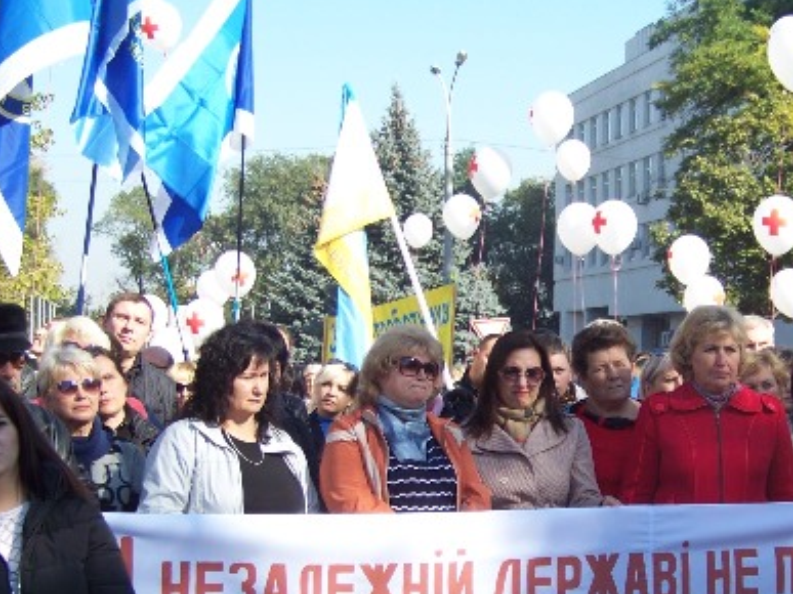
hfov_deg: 21.3
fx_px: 2084
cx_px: 631
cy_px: 442
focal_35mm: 91
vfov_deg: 16.2
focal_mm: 9.36
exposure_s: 1/500
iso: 71
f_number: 3.2
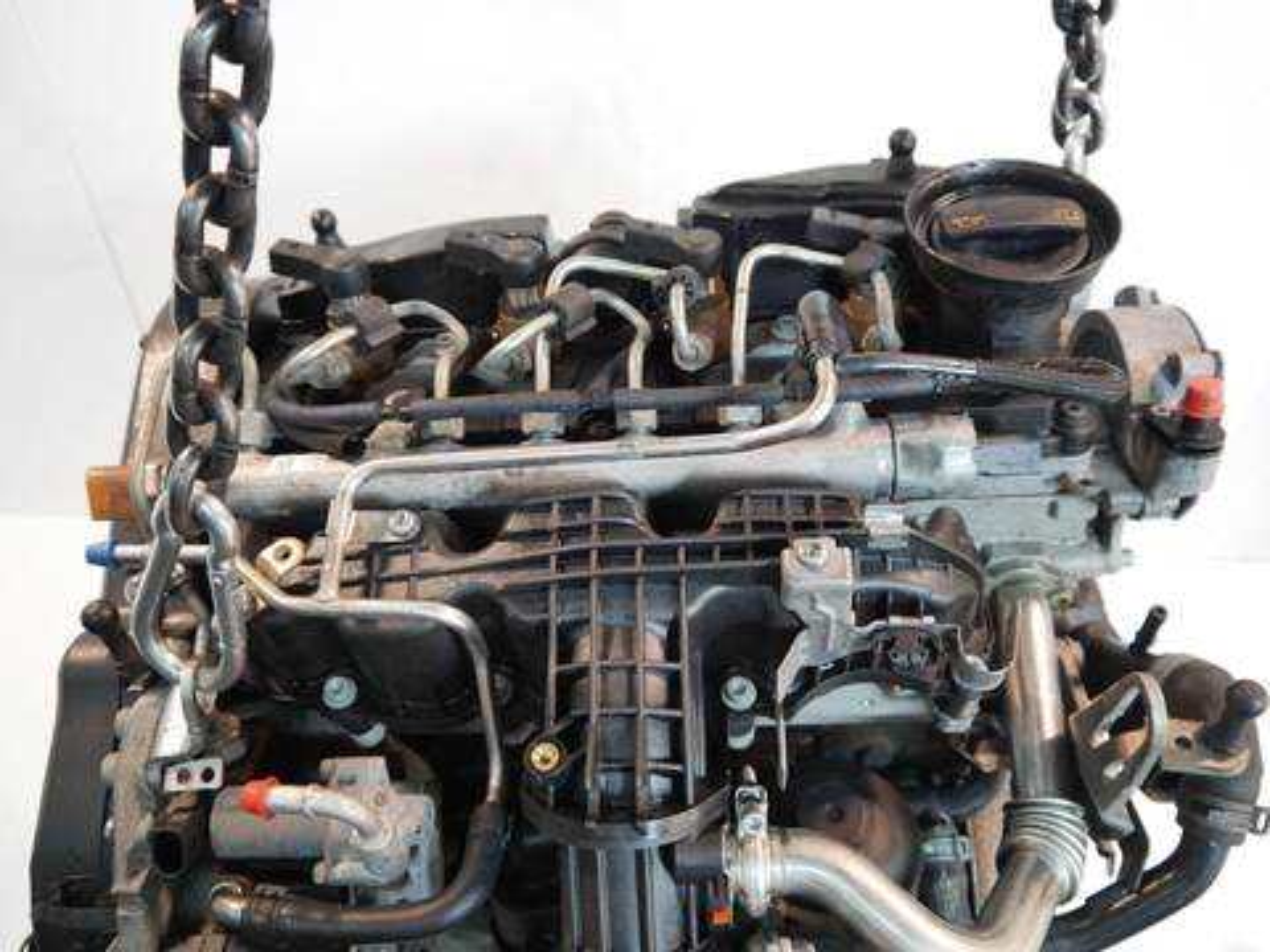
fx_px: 1027
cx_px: 635
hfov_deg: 63.4
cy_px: 476
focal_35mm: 28
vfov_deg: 49.7
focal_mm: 14
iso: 640
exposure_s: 1/60
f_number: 3.5
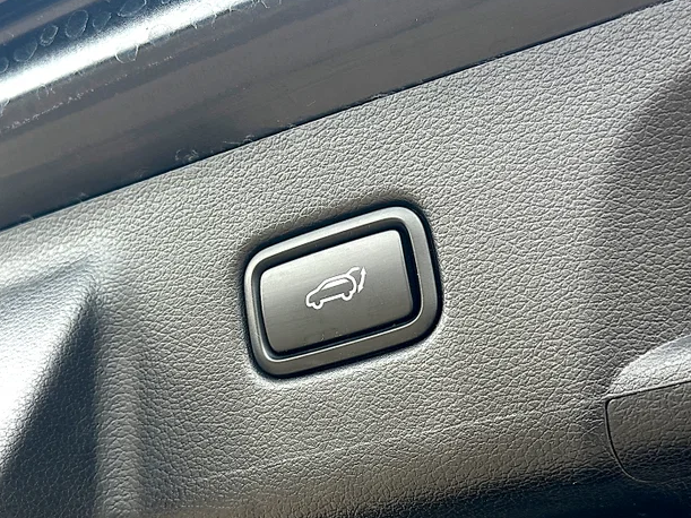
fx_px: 1098
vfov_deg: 26.5
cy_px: 281
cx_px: 322
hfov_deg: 34.9
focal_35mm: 55
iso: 50
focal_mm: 6.86
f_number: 1.78
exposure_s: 1/204
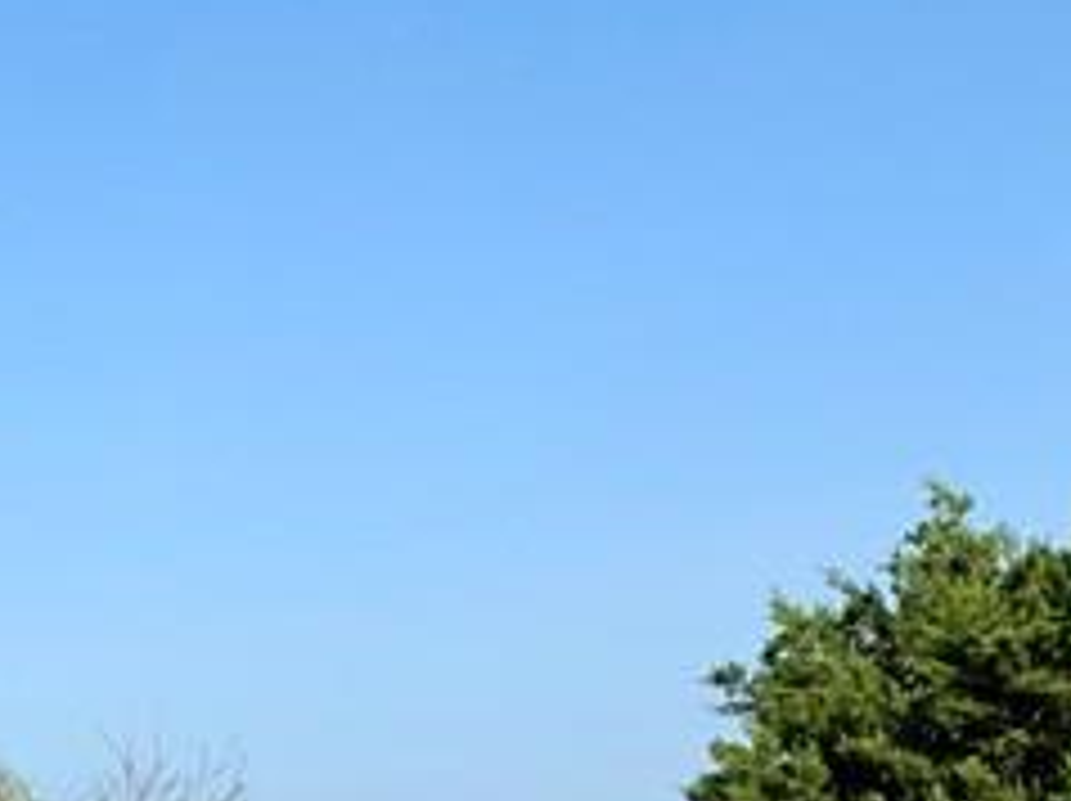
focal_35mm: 112
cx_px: -832
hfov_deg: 15.3
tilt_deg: -7.6
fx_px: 3462
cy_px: 1454
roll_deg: +0.7
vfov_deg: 12.1
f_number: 1.8
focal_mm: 4.25
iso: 25
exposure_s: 1/1634
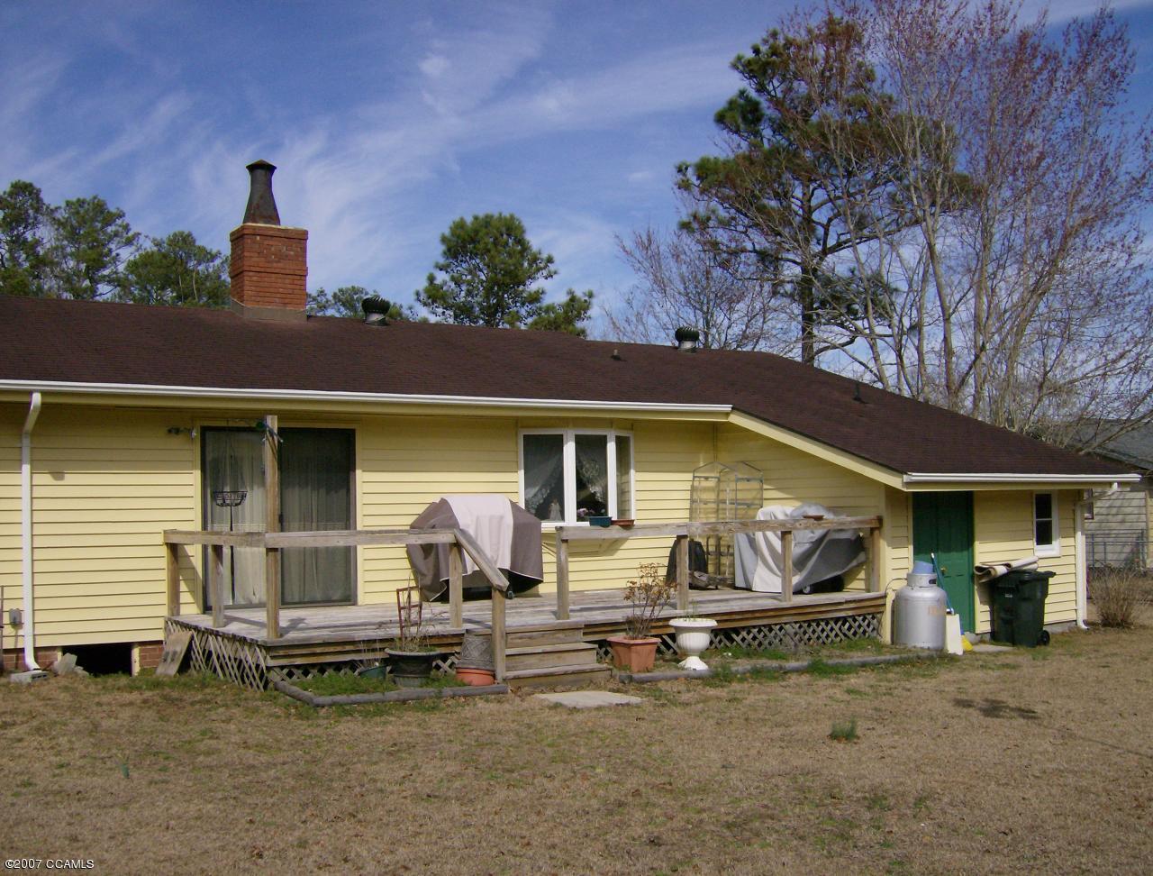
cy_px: 438
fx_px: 1205
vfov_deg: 39.9
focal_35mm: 36
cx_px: 576
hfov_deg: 51.2
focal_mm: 6
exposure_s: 1/1504
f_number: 4.7
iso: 100
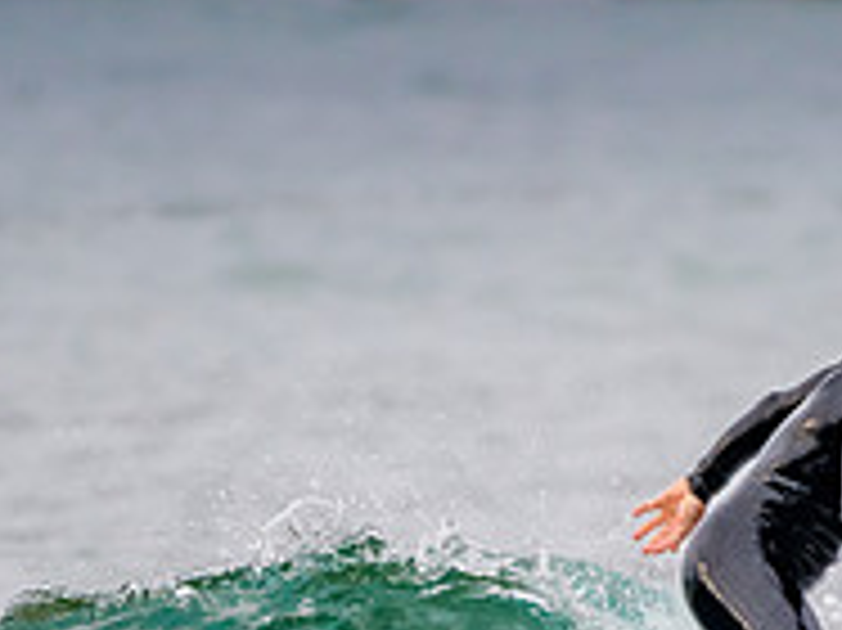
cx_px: 722
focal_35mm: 1827
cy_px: 745
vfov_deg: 0.8
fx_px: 44411
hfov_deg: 1.1
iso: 450
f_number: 5.6
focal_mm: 500
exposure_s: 1/800
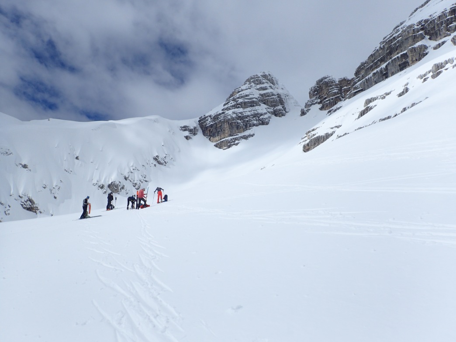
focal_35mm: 25
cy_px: 171
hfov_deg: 69.4
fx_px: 329
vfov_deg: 54.9
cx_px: 228
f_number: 8
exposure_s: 1/1000
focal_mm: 4.5
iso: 100
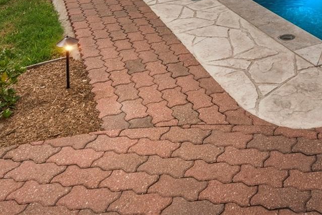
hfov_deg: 39.0
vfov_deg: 22.7
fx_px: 403
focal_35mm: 45
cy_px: -130
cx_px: 315
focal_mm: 14
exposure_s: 1/320
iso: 100
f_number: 8
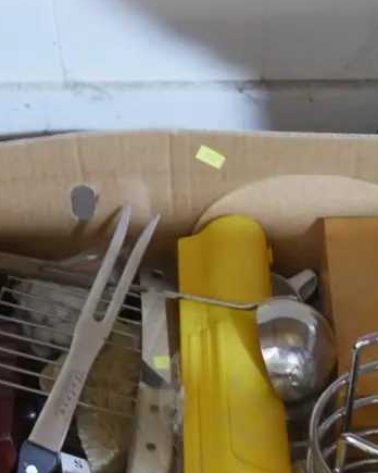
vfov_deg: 25.7
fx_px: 965
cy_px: 502
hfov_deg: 22.2
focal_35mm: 69
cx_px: 193
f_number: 3.6
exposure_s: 1/20
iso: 3200
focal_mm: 15
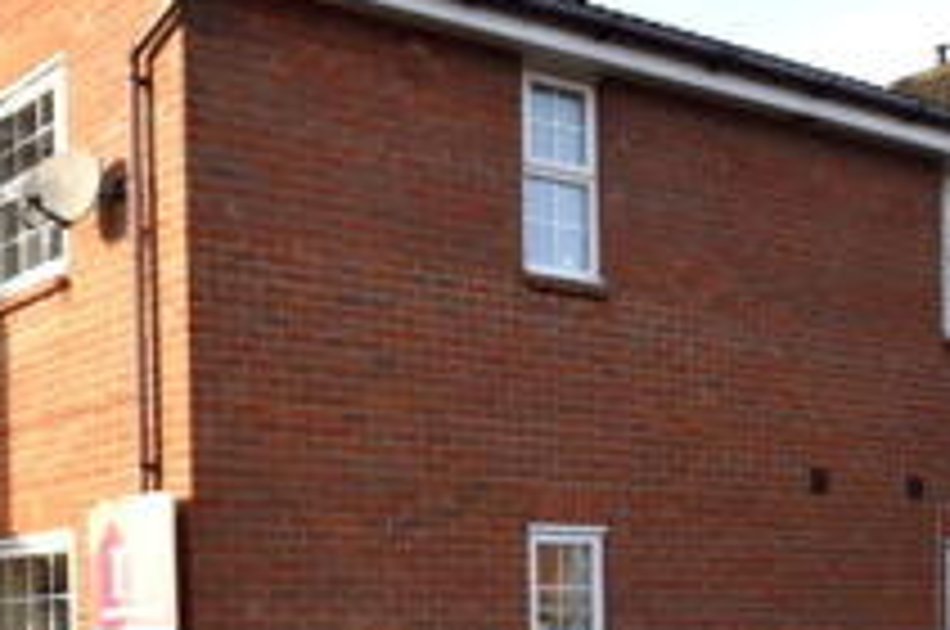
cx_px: 88
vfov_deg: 23.1
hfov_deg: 33.7
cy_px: 637
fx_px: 1476
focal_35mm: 56
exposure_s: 1/160
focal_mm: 12
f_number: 6.3
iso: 100
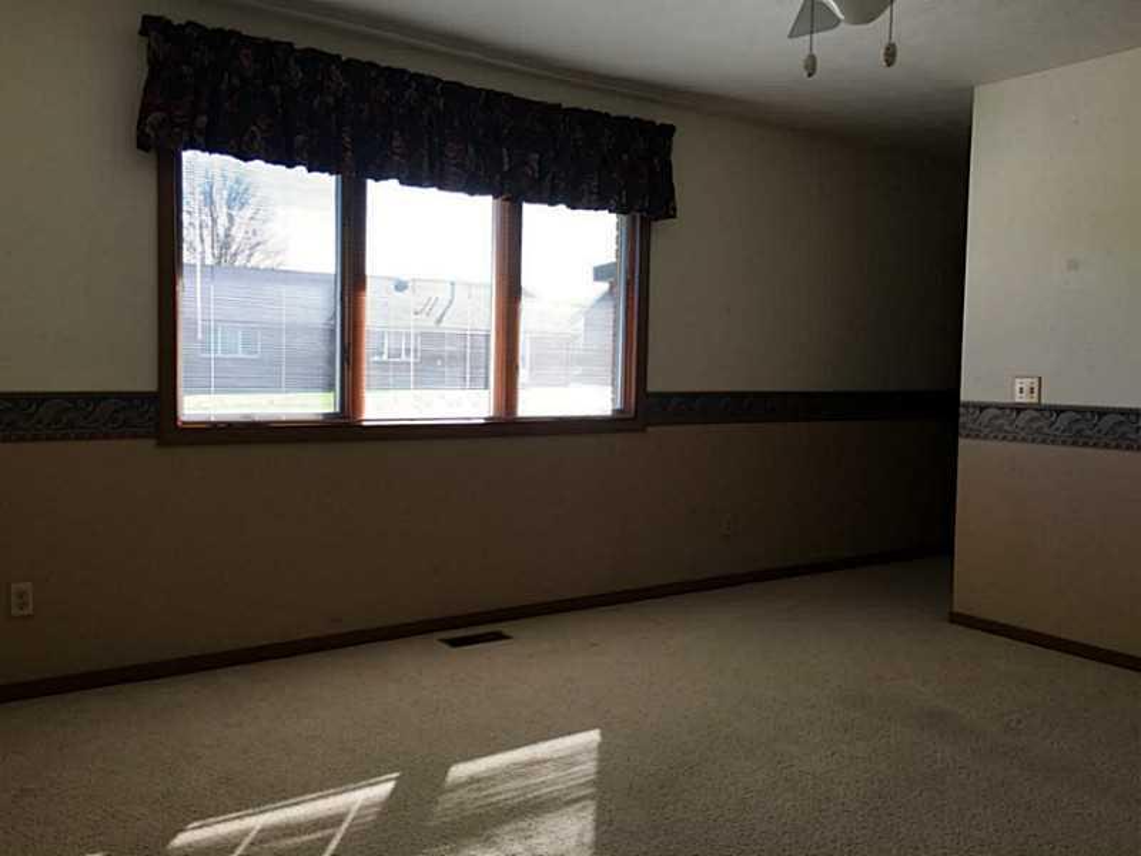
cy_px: 428
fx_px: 956
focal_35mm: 29
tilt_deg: -2.7
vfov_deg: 48.2
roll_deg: -2.1
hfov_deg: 61.7
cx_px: 570
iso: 25
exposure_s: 1/122
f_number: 2.2
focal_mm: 4.15
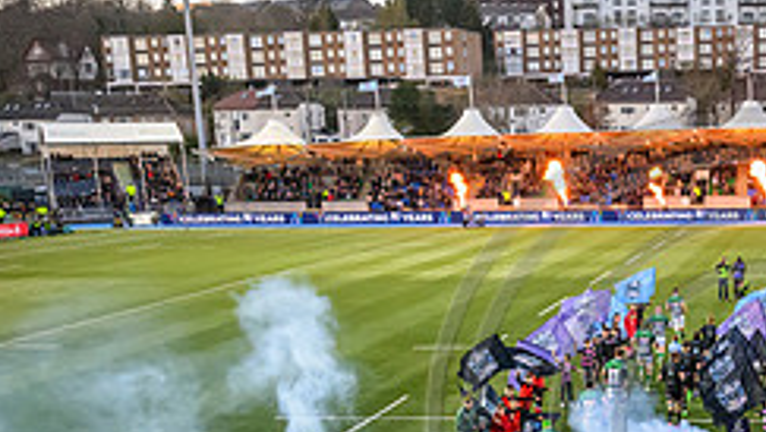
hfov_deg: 32.3
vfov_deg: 19.5
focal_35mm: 60
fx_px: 1219
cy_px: 430
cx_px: 750
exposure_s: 1/800
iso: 6400
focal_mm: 24
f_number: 4.5
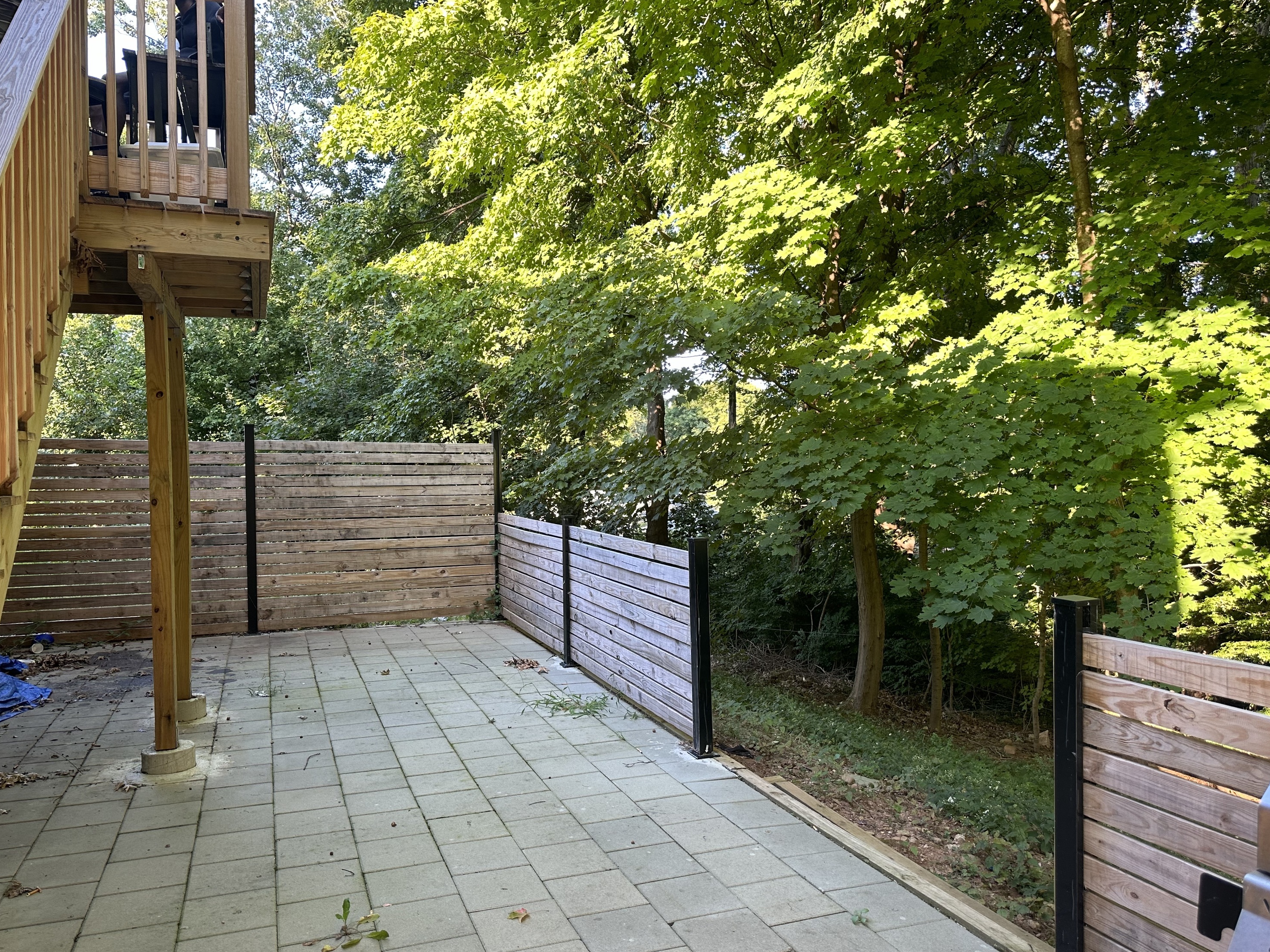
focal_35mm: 25
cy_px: 480
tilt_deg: -0.8
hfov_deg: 69.4
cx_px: 617
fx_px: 917
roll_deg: +1.5
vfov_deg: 54.9
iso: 80
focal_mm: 6.86
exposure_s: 1/121
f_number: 1.78
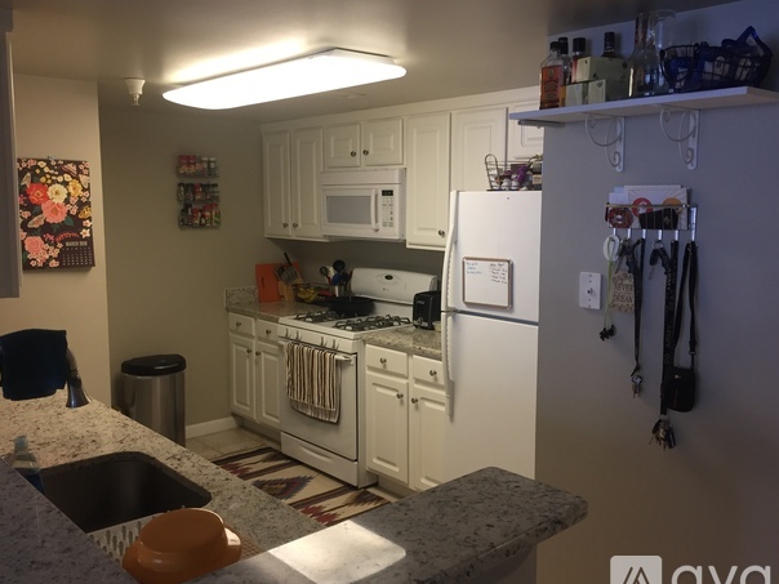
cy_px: 285
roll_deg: -0.6
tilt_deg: -8.5
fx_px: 720
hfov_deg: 56.8
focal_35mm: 32
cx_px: 389
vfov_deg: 44.2
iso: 80
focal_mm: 4.15
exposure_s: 1/30
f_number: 2.2
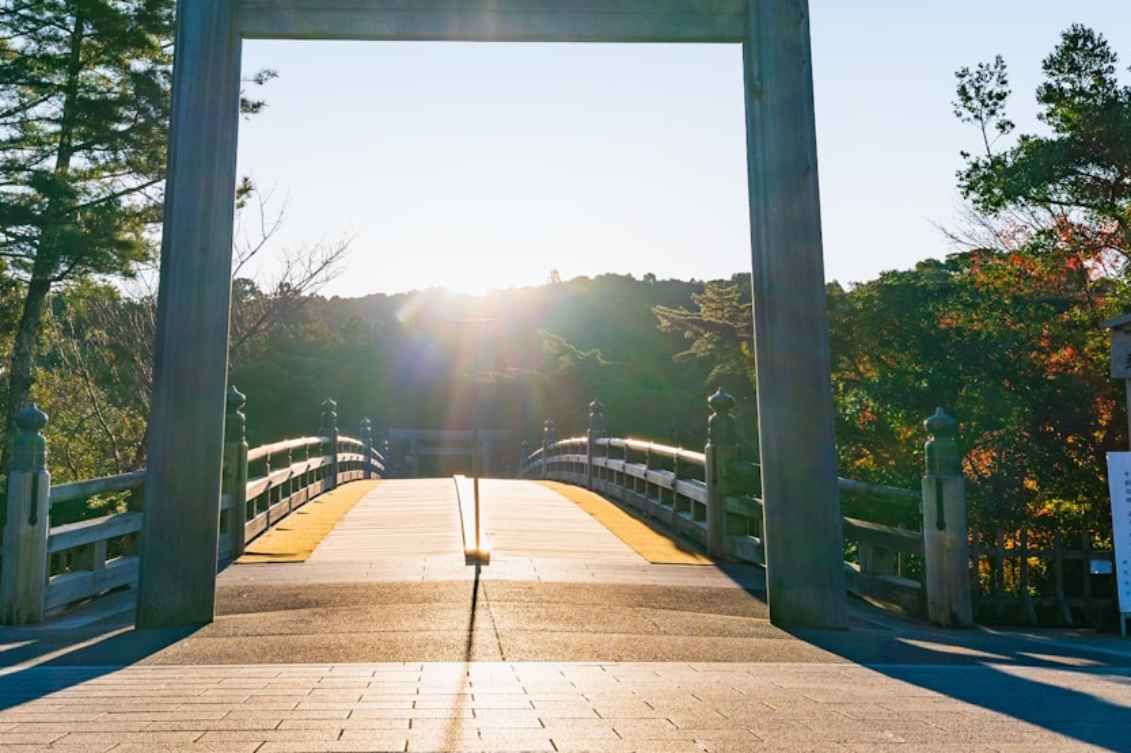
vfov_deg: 27.4
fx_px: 1539
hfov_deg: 40.2
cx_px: 467
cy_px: 265
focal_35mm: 49
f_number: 6.3
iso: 200
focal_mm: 34
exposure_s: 1/1600
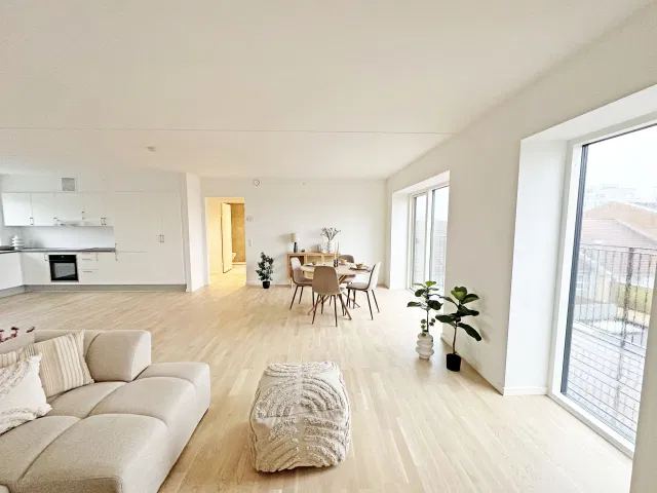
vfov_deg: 85.7
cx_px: 328
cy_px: 246
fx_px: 266
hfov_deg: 102.1
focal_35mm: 14
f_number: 2.2
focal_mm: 2.22
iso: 250
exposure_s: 1/100
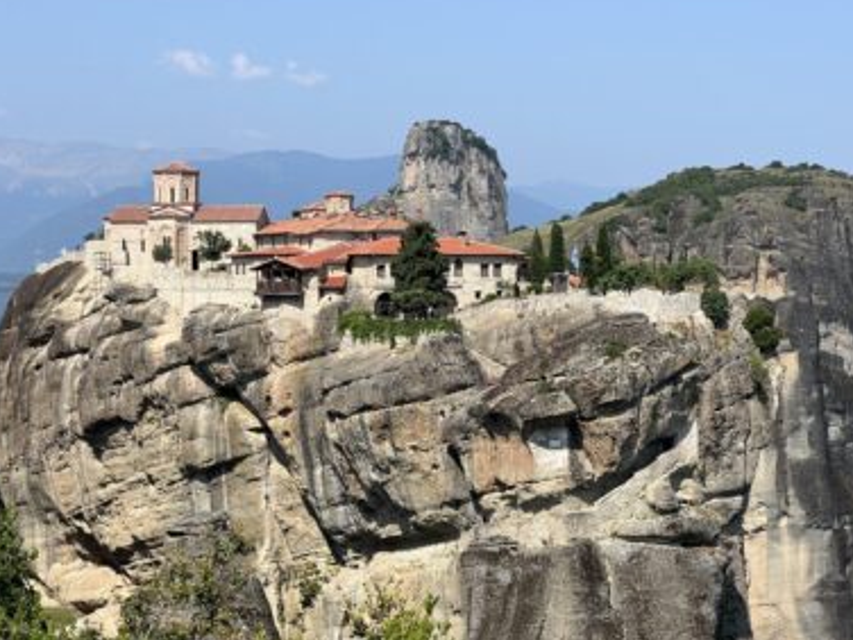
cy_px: 306
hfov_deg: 23.8
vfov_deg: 18.0
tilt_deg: -0.2
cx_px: 442
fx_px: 2021
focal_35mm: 82
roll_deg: +0.6
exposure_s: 1/694
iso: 32
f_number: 2.8
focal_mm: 9
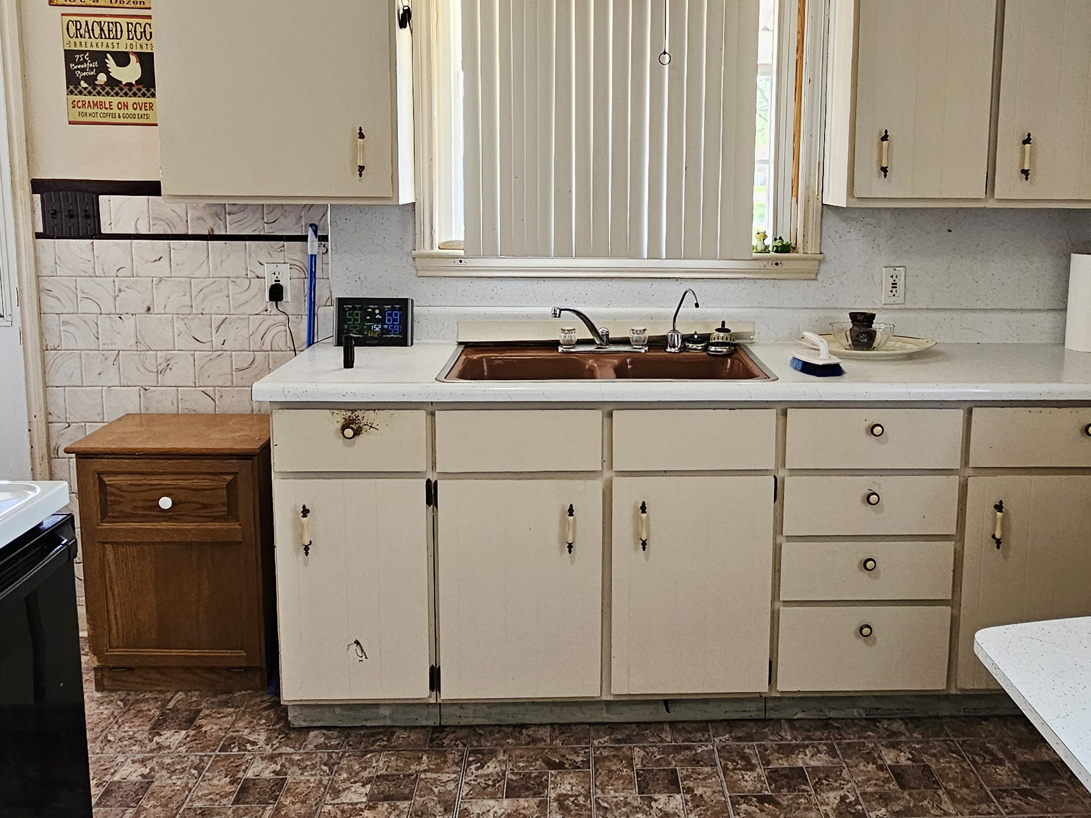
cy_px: 317
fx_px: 914
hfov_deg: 61.4
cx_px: 616
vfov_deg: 47.9
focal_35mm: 29
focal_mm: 2.2
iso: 160
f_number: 2.2
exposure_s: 1/60
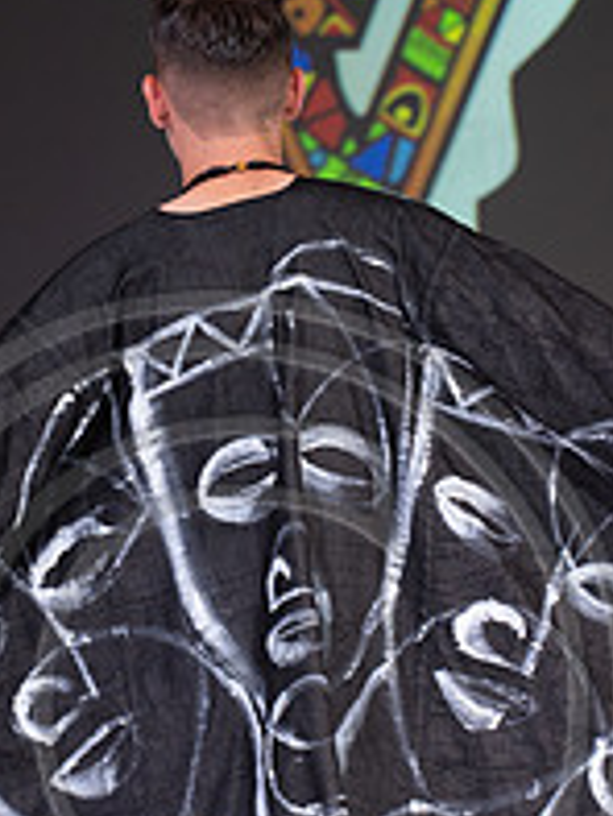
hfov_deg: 6.0
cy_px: 704
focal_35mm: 246
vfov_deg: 8.0
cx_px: 217
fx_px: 5802
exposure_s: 1/400
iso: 2000
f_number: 5.6
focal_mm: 112
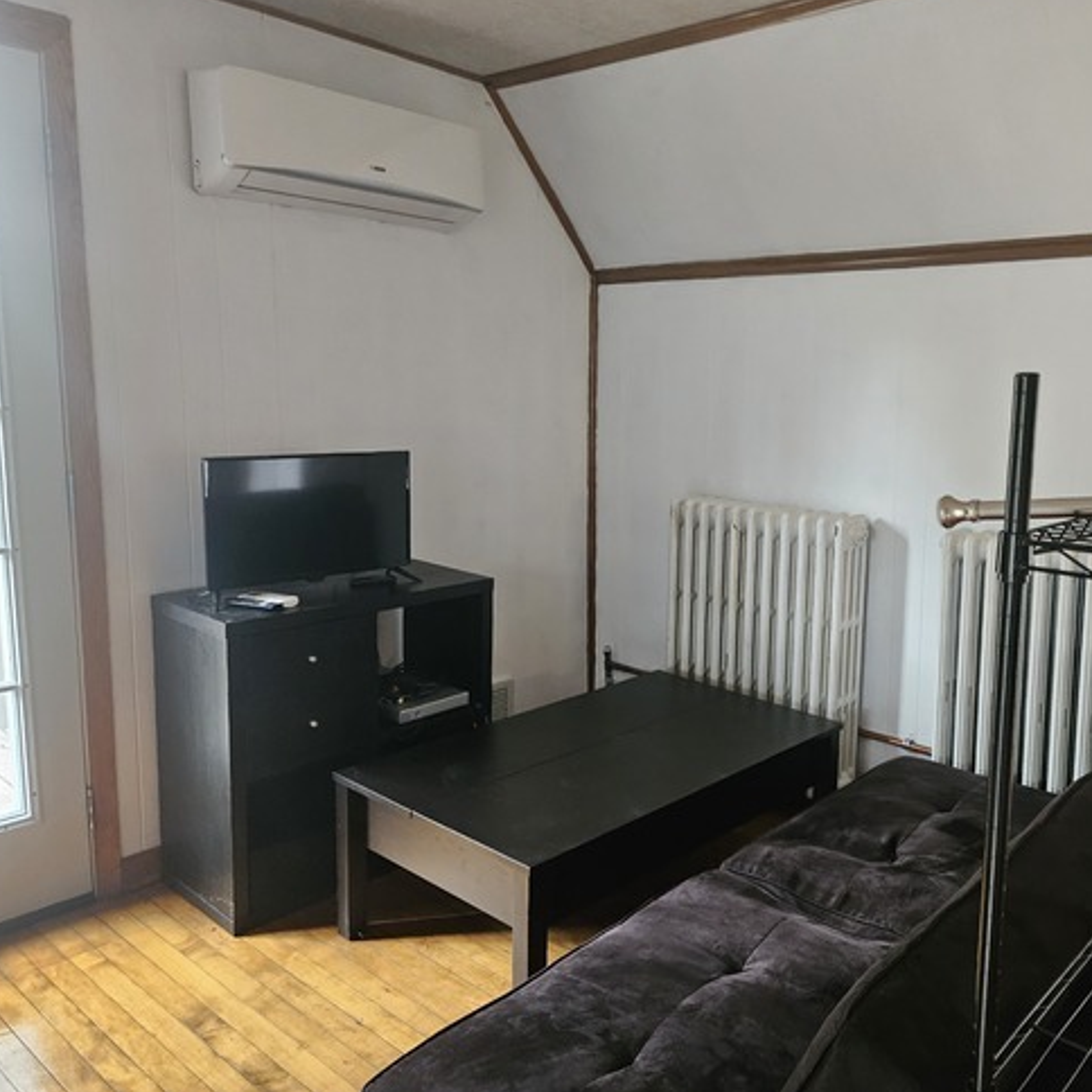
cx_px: 719
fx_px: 999
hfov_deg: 56.2
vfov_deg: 57.3
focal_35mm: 28
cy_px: 535
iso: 1600
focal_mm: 5.4
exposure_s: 1/170
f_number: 1.8
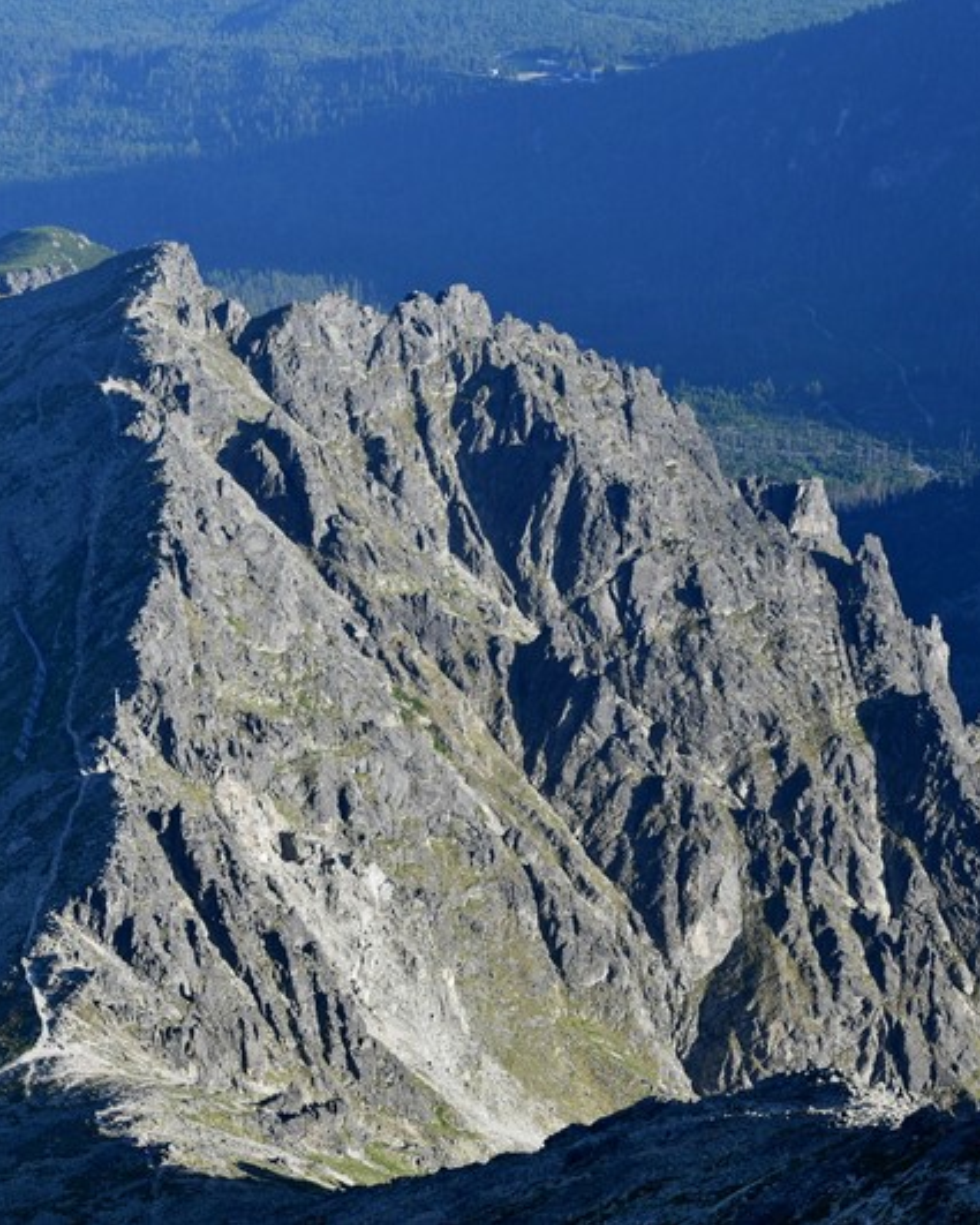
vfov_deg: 19.4
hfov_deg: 15.5
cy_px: 612
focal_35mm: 99
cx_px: 201
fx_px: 3588
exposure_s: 1/250
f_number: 10
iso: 200
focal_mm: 70
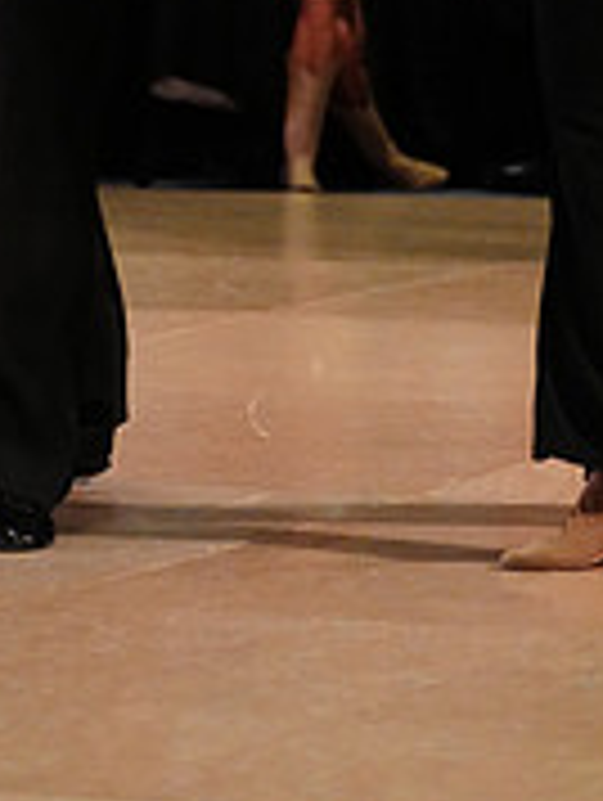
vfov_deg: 8.8
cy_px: -382
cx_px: 457
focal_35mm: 219
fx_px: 5074
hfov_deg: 6.8
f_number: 2.8
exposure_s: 1/400
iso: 5000
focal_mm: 70
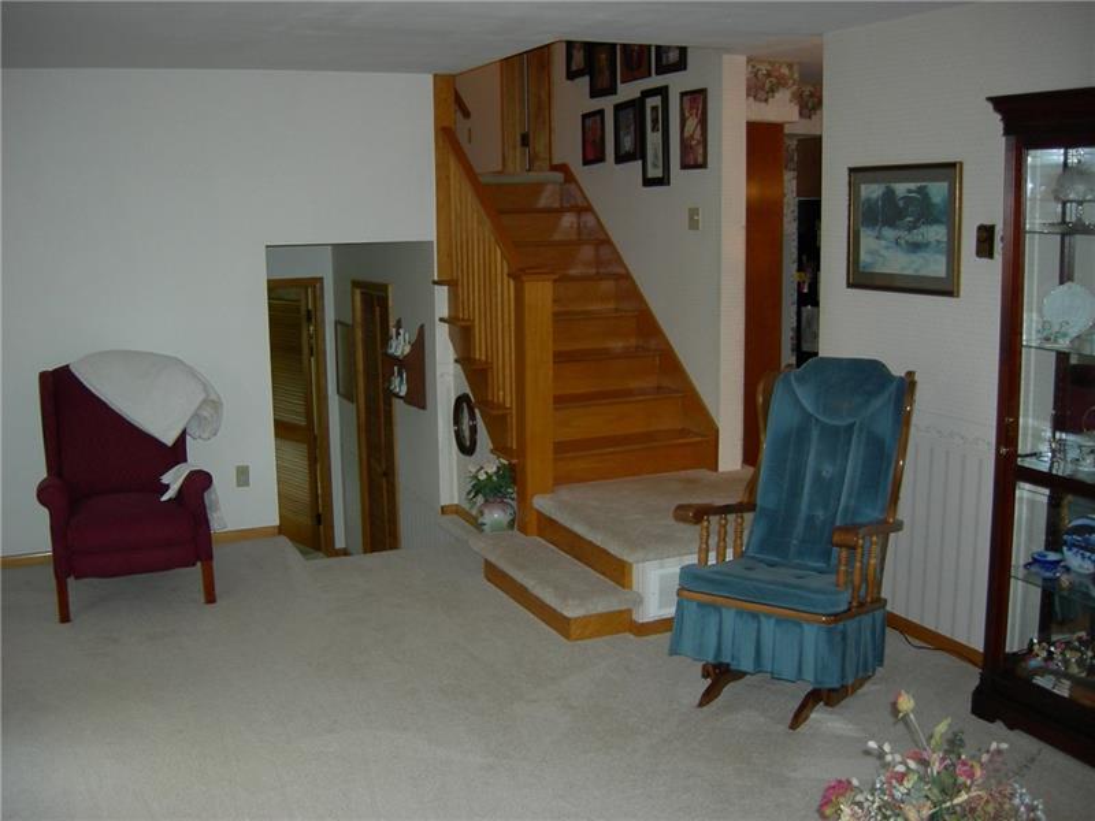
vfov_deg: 39.7
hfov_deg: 51.4
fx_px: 1139
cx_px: 548
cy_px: 410
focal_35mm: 36
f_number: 2.7
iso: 139
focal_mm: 7.5
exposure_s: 1/60.1
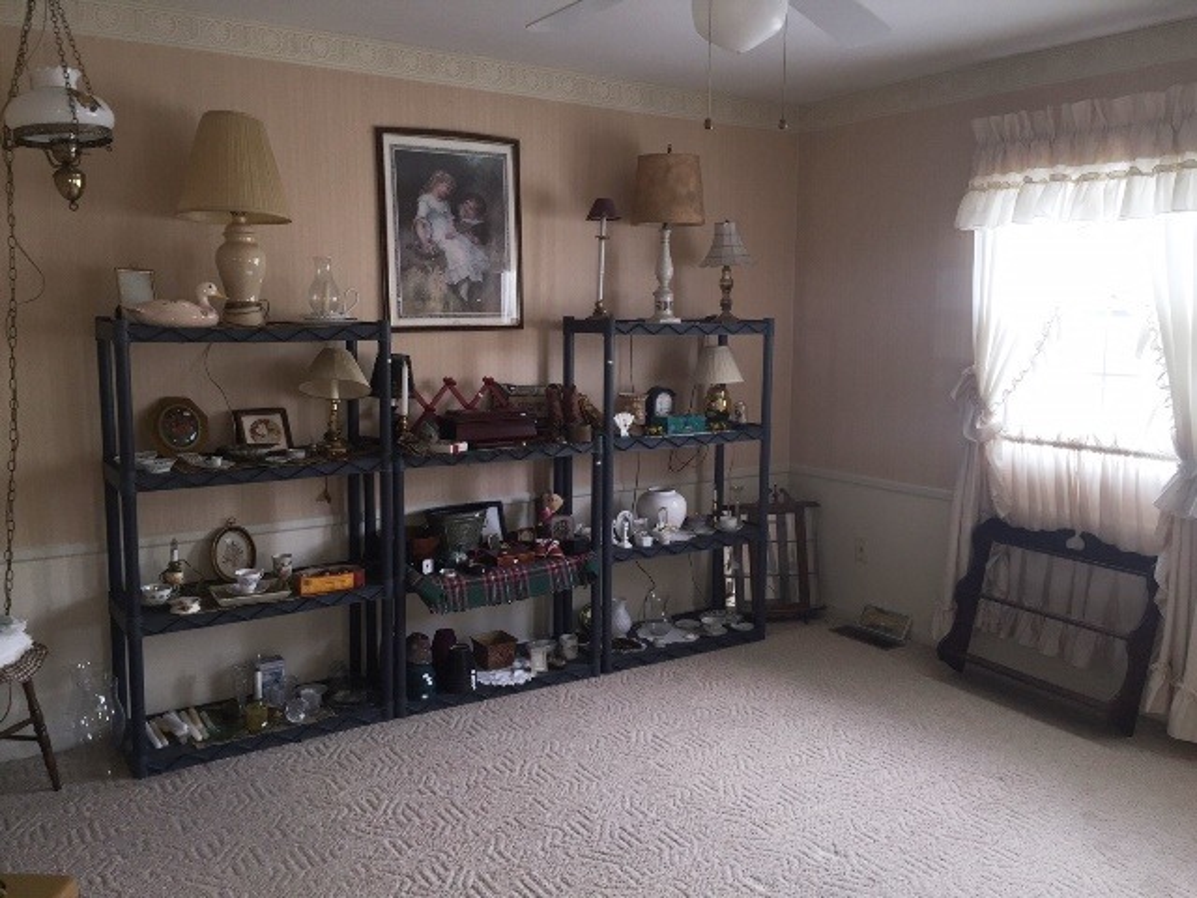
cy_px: 449
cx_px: 598
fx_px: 1003
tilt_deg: -7.0
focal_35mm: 29
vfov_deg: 48.2
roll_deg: -1.3
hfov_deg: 61.7
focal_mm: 4.15
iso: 50
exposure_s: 1/30
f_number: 2.2
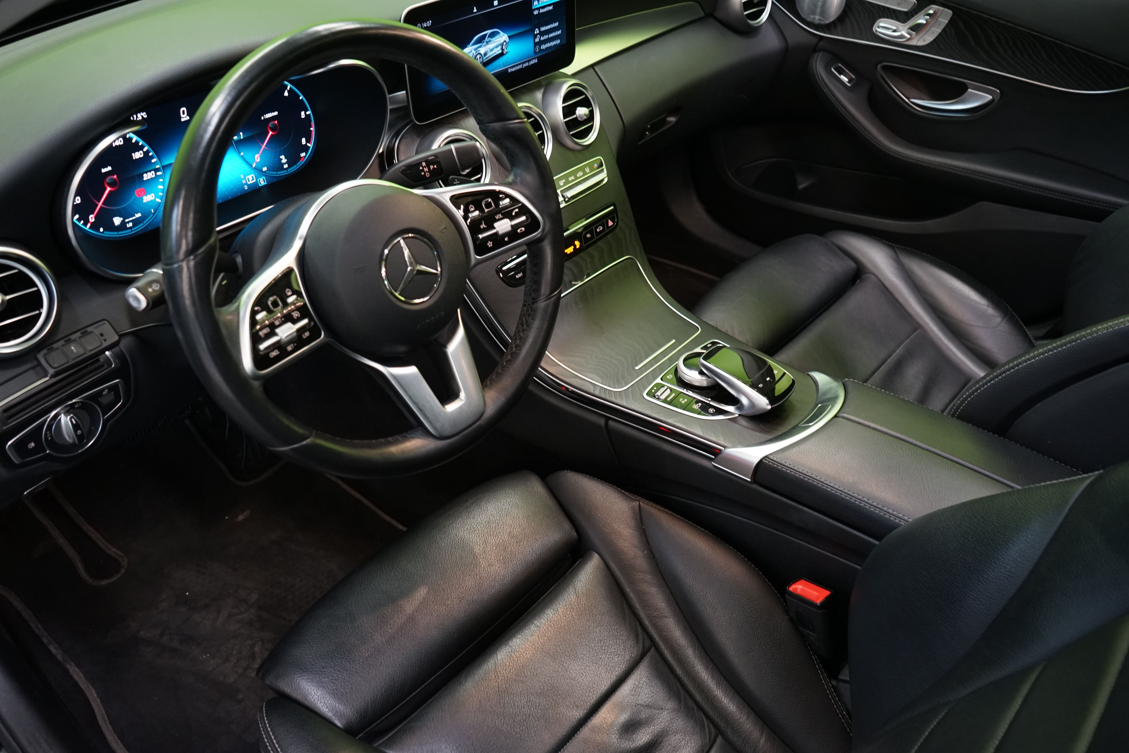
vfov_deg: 45.0
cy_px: 376
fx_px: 909
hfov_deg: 63.7
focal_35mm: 29
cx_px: 564
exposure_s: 1/20
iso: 1600
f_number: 5.6
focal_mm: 29
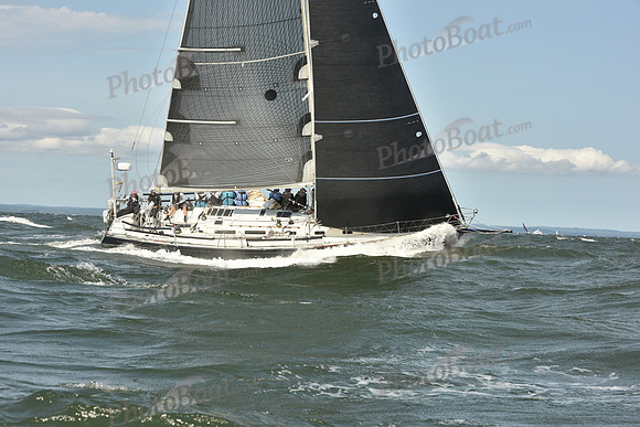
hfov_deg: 20.8
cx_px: 320
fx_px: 1743
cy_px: 214
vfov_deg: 14.0
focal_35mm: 98
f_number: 9
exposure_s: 1/800
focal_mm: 98
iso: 250
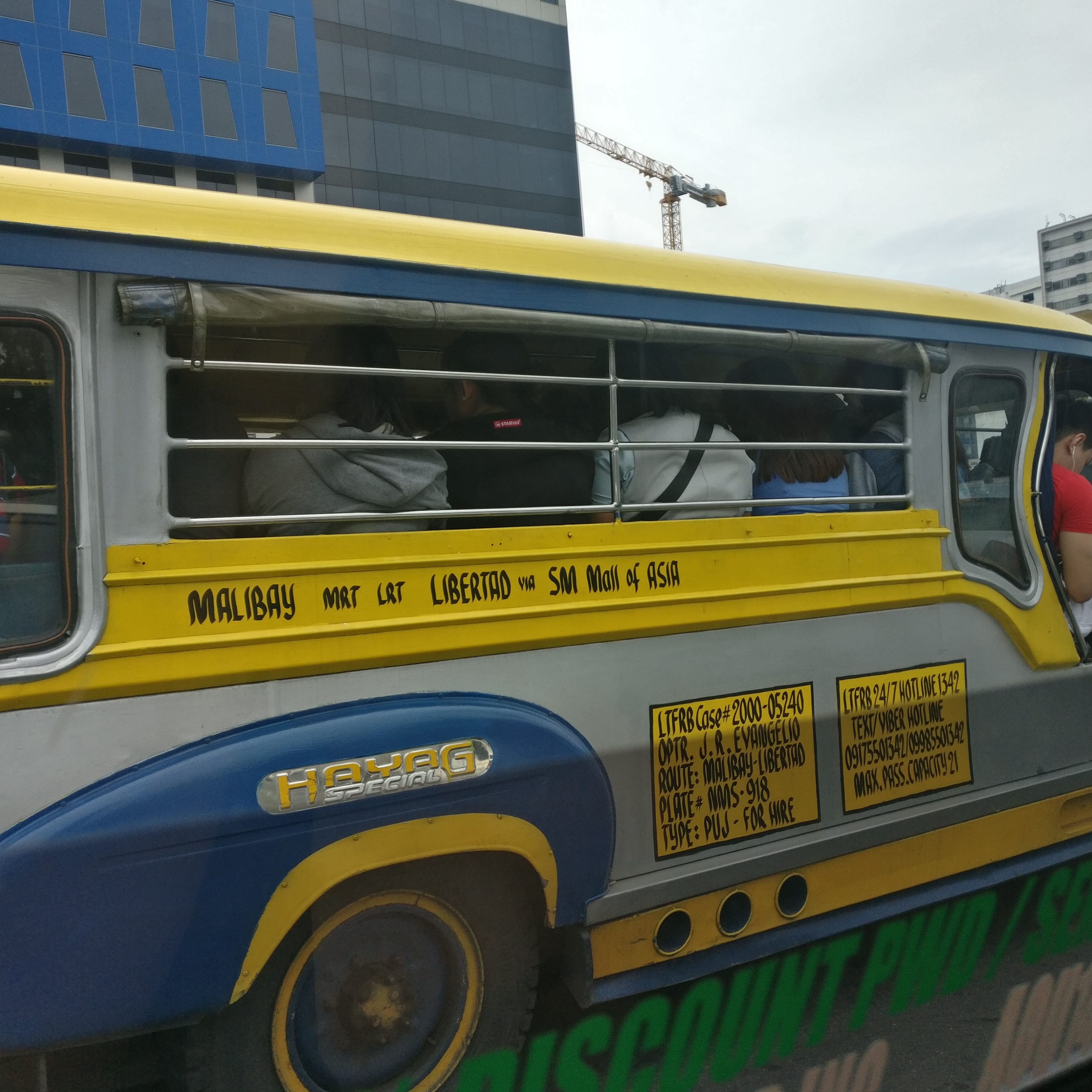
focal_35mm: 34
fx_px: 1213
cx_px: 567
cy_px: 546
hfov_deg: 48.4
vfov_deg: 48.5
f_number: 2
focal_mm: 4.26
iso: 100
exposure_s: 1/1046
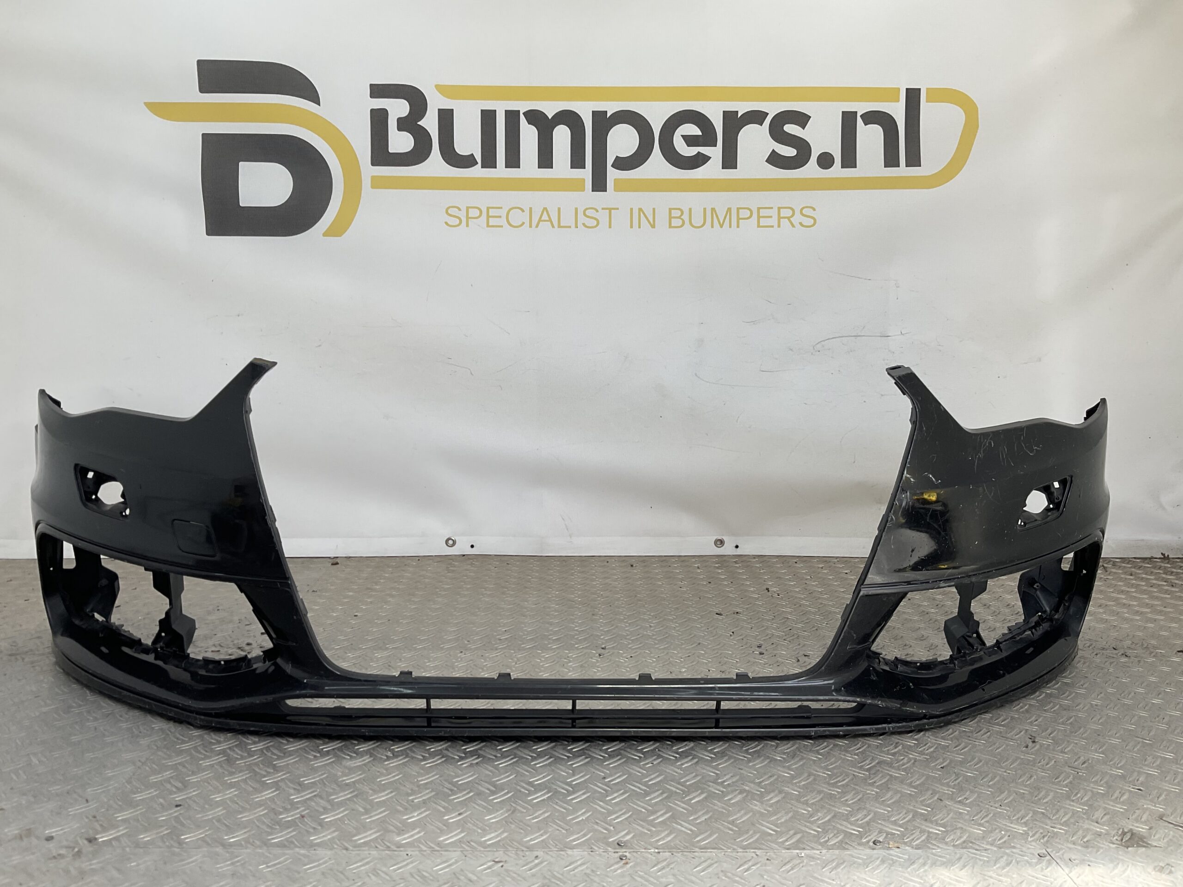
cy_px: 444
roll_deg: -1.9
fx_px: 991
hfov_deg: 61.7
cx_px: 592
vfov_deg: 48.2
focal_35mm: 29
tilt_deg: -8.6
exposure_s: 1/307
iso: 16
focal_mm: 3
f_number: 1.8
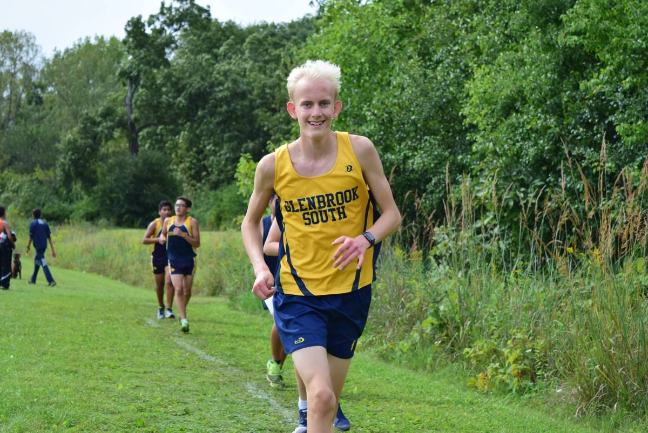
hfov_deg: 24.6
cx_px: 324
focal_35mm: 82
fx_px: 1486
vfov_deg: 16.6
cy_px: 216
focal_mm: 55
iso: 200
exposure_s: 1/500
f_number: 5.6
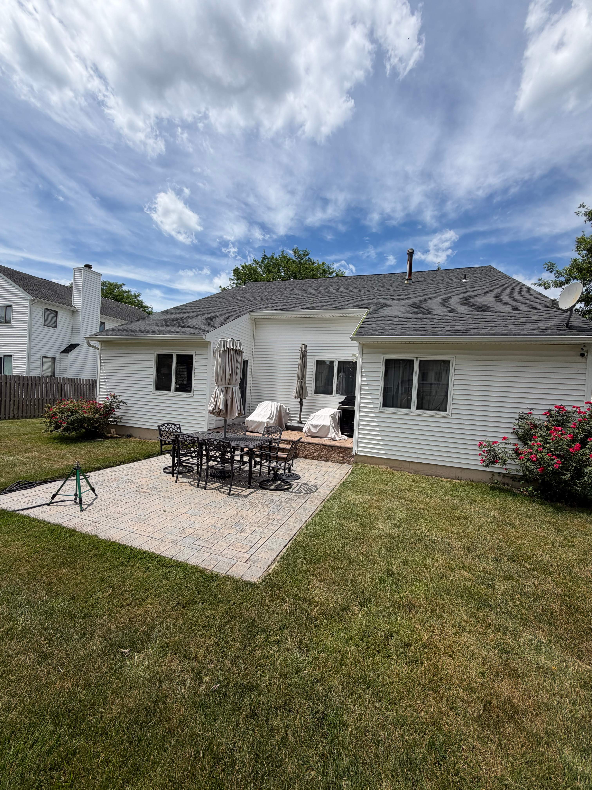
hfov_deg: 85.7
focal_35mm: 14
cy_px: 395
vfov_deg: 102.1
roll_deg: -3.5
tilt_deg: +2.9
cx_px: 296
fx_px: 319
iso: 20
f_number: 2.2
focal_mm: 2.22
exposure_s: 1/1189
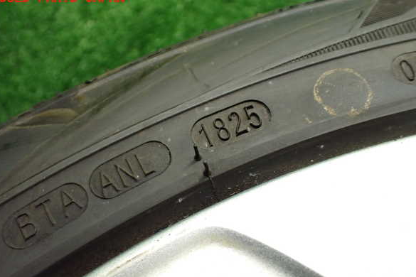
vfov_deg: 41.1
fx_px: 370
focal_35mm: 32
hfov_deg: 58.7
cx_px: 208
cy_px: 148
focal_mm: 5.4
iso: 800
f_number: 2.3
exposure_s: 1/100
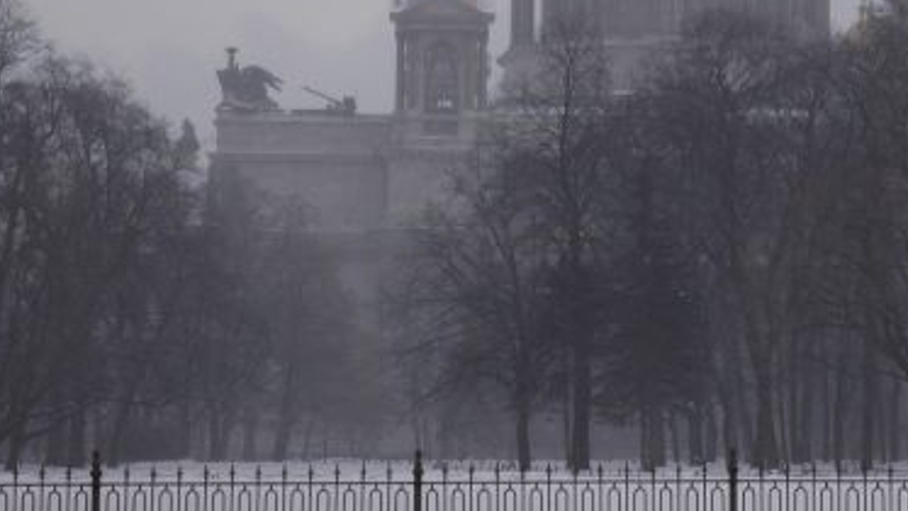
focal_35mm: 158
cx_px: 693
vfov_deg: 7.7
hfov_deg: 13.6
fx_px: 3805
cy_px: 51
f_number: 4.5
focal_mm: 52
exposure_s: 1/80
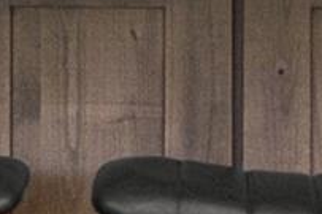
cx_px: 251
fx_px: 3521
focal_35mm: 394
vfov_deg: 3.4
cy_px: -350
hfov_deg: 5.2
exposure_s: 1/1000
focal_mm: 50
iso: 1600
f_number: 1.8
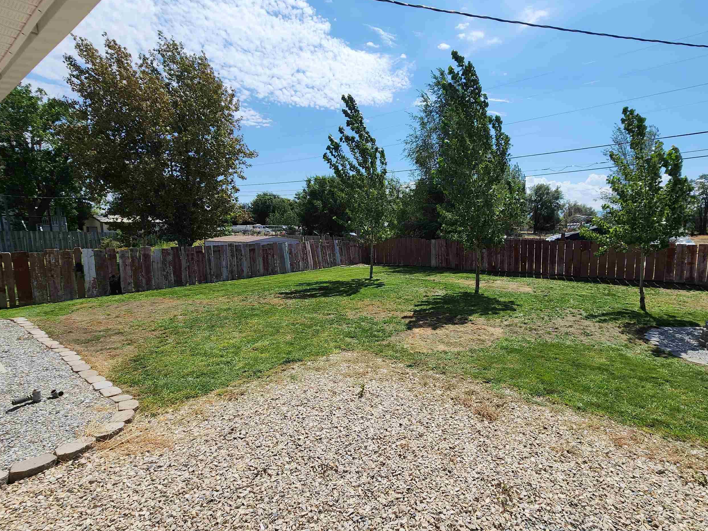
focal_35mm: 16
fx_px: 327
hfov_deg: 93.9
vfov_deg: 78.1
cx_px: 405
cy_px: 266
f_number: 2.2
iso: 50
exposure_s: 1/3168
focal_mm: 2.2
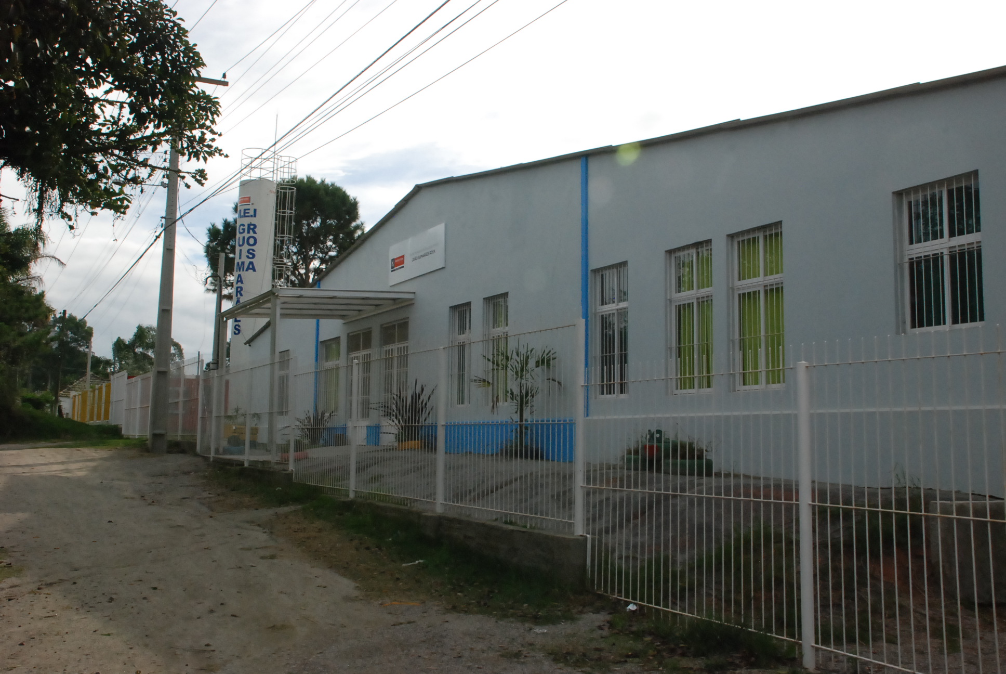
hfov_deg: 57.2
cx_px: 503
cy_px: 337
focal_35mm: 33
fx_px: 923
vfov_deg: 40.1
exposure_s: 1/640
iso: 1000
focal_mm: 22
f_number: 13
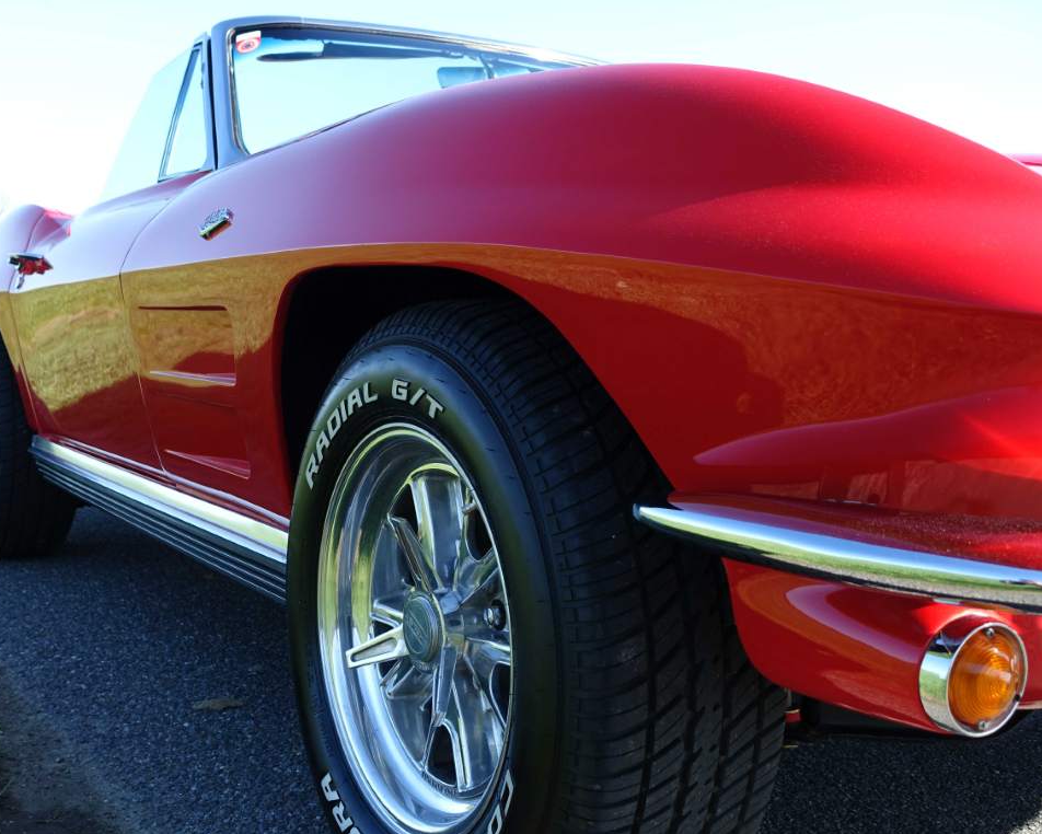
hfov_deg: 43.6
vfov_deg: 35.7
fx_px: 1296
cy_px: 416
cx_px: 421
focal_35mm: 42
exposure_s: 1/250
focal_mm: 13.72
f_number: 4
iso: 125
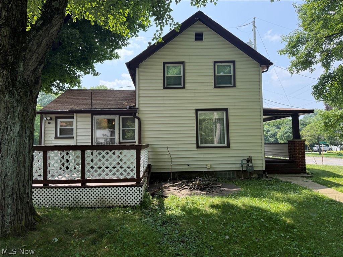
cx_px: 172
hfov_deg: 71.6
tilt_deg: +2.4
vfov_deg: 56.8
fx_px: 238
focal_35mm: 24
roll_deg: +1.2
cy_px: 128
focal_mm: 6.76
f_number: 1.78
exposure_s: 1/1211
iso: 100
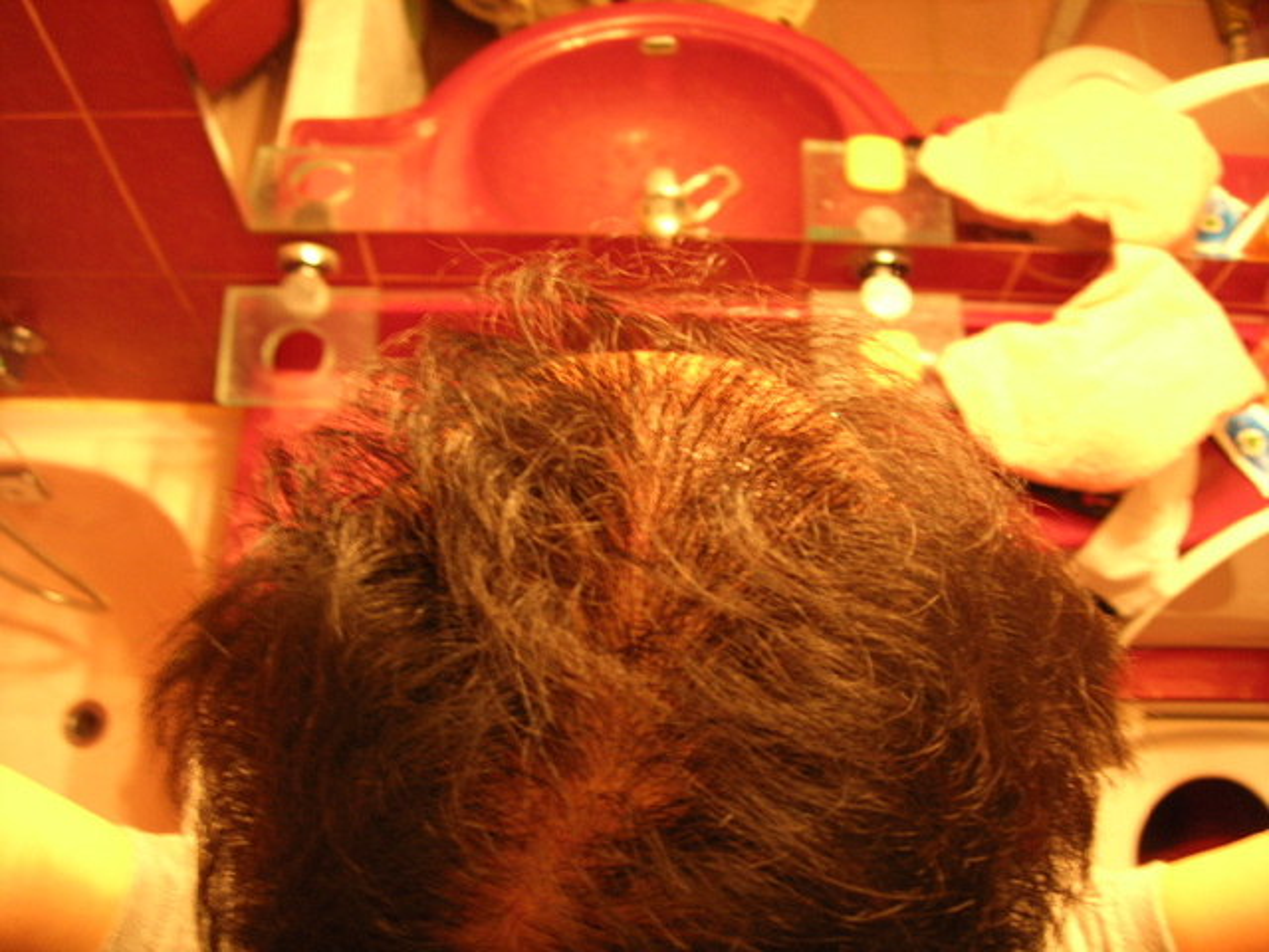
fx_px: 1393
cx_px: 634
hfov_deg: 49.0
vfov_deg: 37.7
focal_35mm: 38
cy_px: 476
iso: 109
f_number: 2.8
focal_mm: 7.8
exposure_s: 1/3.3
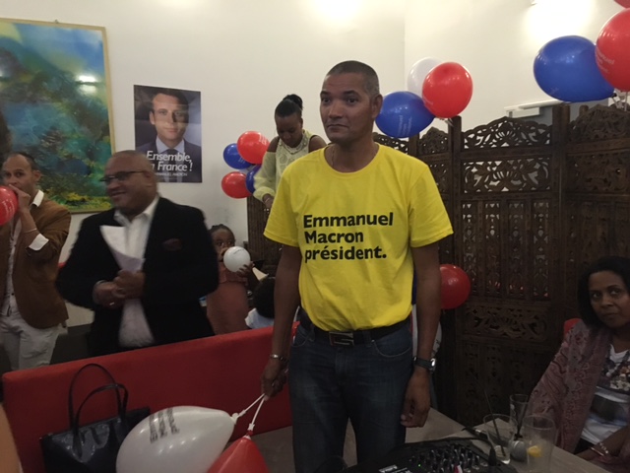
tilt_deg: -6.0
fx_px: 528
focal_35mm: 29
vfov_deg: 48.2
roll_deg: +1.6
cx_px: 315
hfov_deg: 61.7
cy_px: 236
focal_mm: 4.15
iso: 320
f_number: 2.2
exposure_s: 1/17
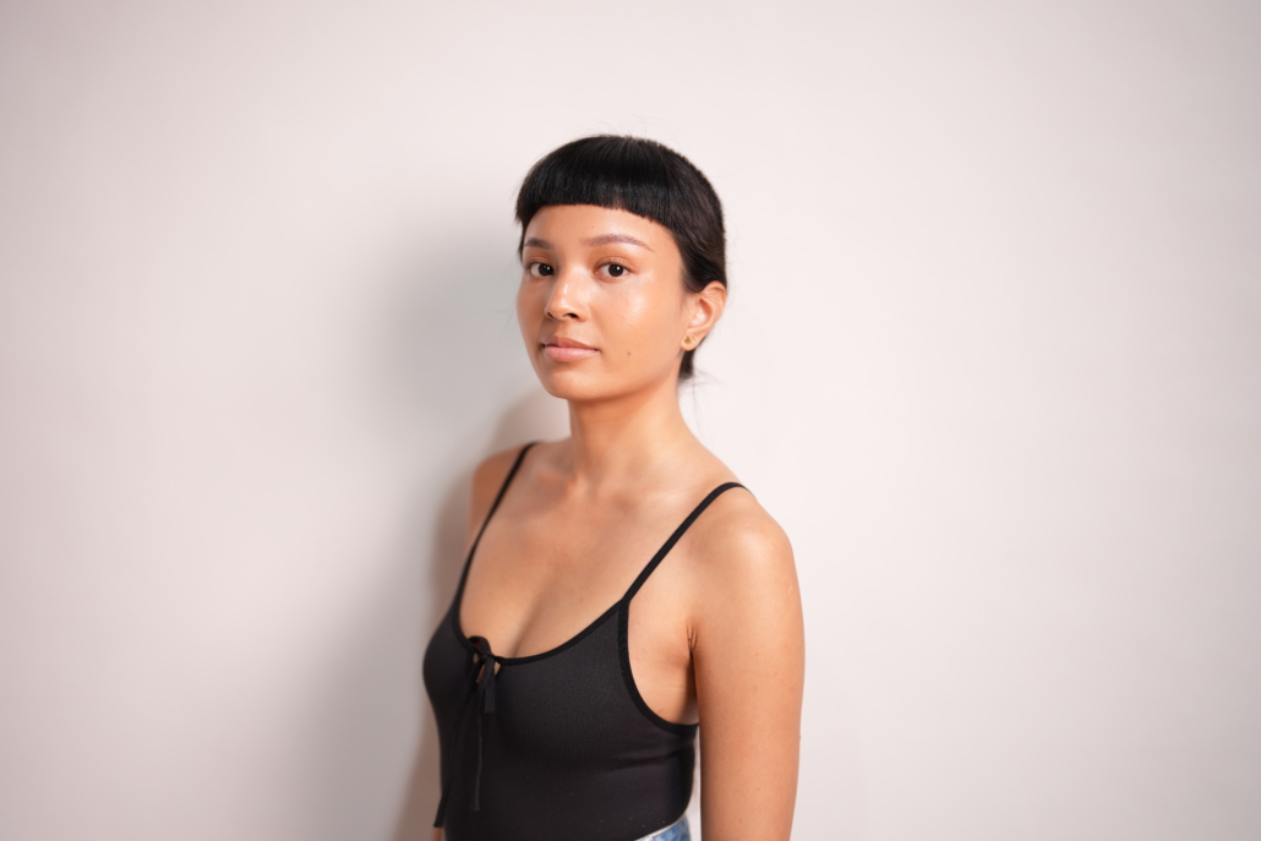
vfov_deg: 27.0
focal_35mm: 50
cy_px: 420
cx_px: 630
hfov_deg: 39.6
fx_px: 1752
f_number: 1.3
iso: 160
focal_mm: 50
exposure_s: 1/60
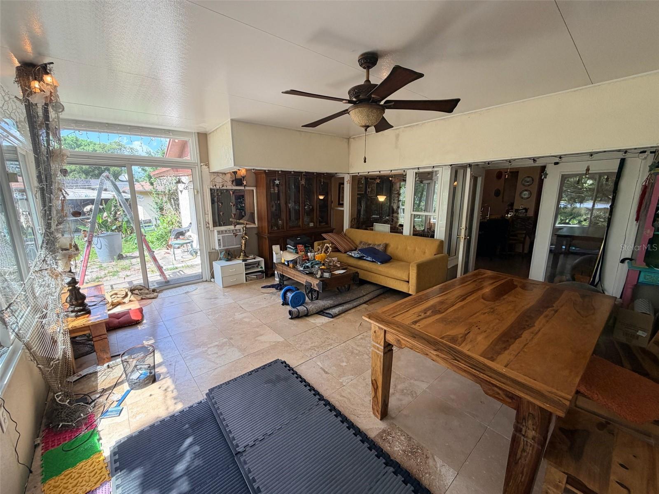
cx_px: 330
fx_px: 267
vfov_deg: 85.7
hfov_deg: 102.1
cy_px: 247
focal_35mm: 14
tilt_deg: -12.3
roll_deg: +0.4
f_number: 2.2
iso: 64
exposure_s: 1/121
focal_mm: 2.22
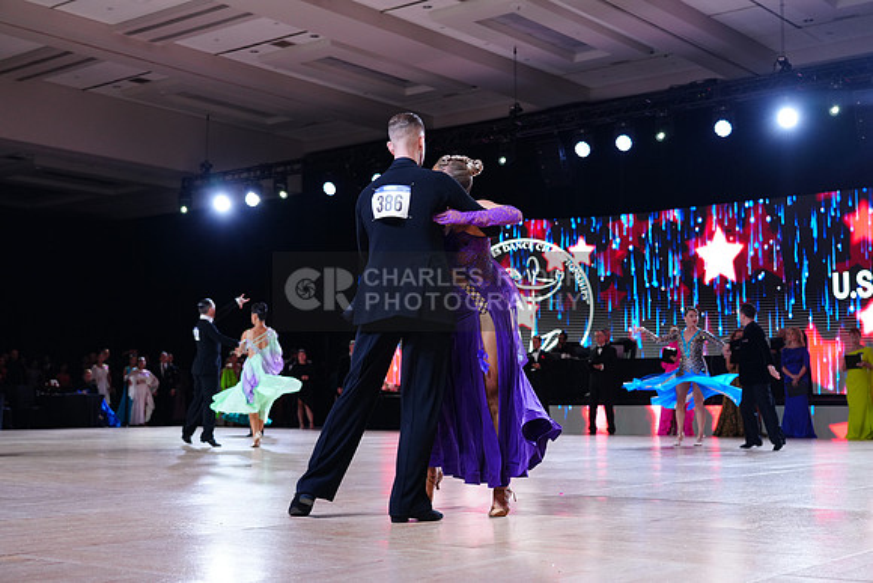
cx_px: 436
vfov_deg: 28.1
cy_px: 292
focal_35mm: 48
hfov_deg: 41.1
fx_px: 1164
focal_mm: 48
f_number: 4
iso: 1250
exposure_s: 1/500
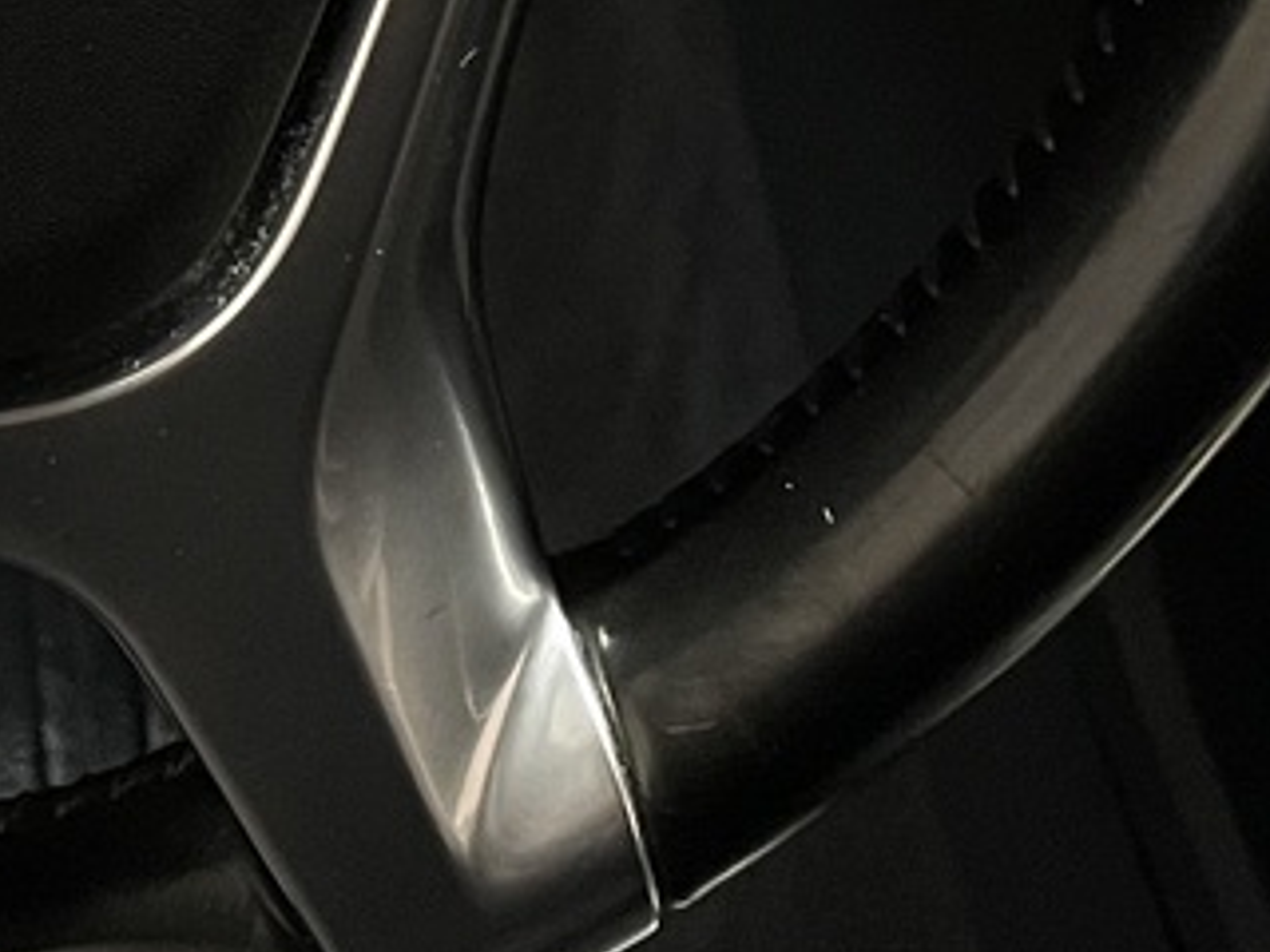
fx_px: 4293
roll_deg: -0.7
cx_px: -306
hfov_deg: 16.1
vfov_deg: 11.6
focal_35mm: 117
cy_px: -853
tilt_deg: -35.0
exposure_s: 1/33
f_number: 1.6
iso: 400
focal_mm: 4.2
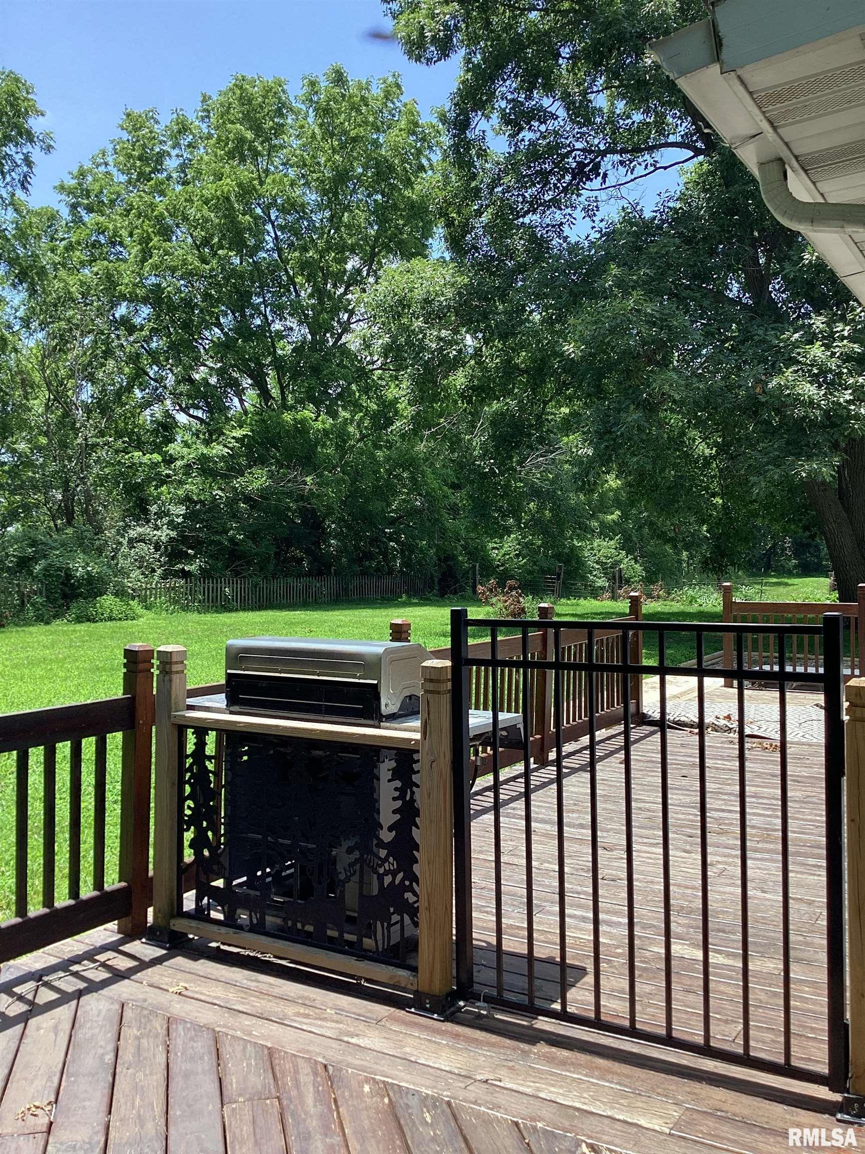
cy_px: 577
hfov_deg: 45.4
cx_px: 432
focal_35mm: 31
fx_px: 1033
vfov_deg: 58.4
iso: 25
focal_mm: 3.3
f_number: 2.4
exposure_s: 1/426
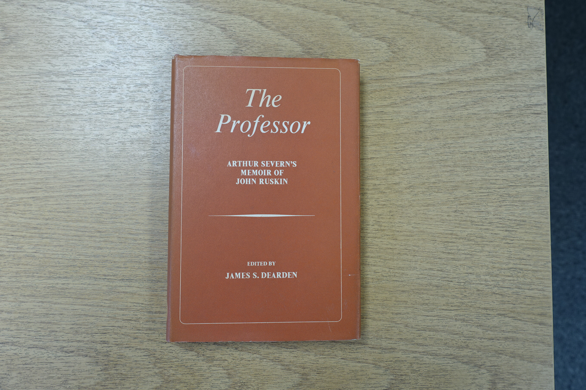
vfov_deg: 53.1
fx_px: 391
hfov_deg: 73.7
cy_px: 195
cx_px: 293
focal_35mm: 24
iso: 125
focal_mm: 8.8
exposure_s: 1/30
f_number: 2.8
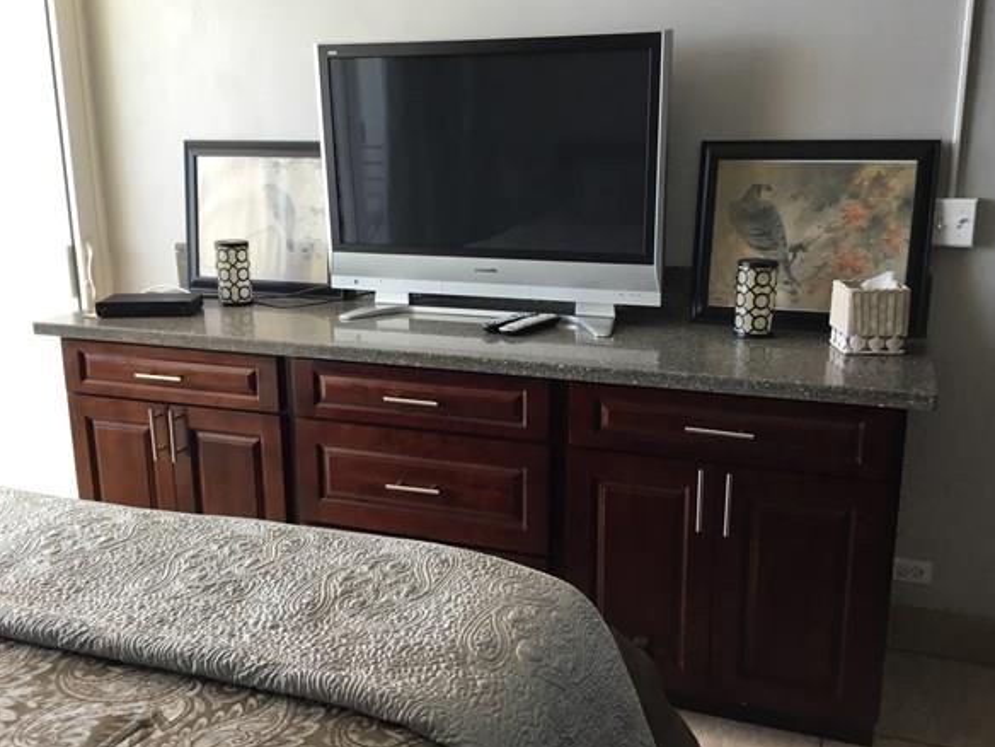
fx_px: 977
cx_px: 504
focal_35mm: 34
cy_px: 375
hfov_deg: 54.0
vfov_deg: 41.8
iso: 32
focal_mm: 3.3
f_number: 2.4
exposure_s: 1/40
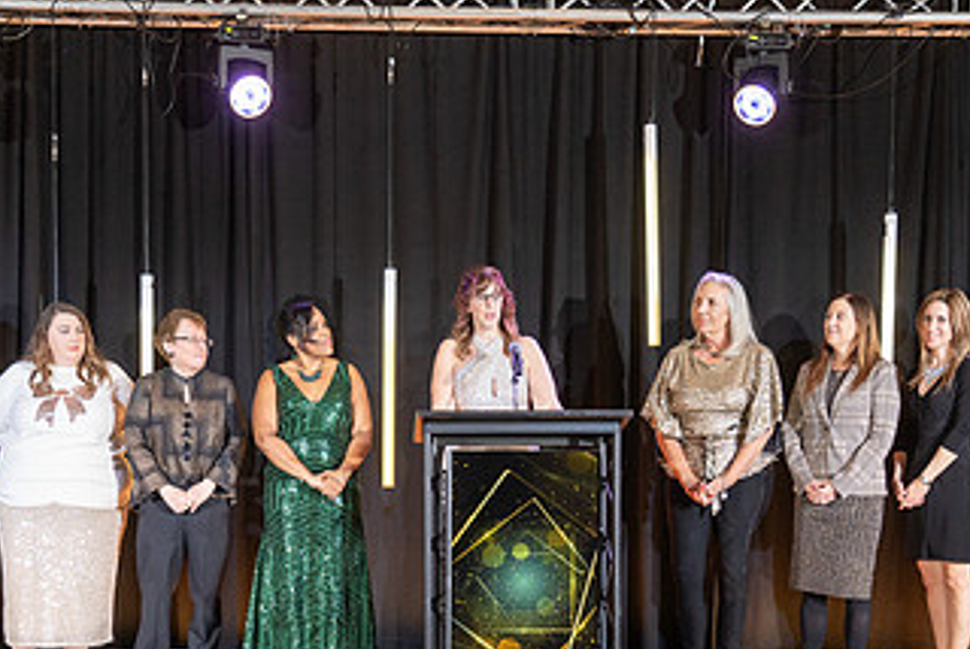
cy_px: 538
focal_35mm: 58
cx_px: 433
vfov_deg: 23.0
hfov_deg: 34.4
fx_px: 1564
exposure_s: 1/200
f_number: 4
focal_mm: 32
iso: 2000
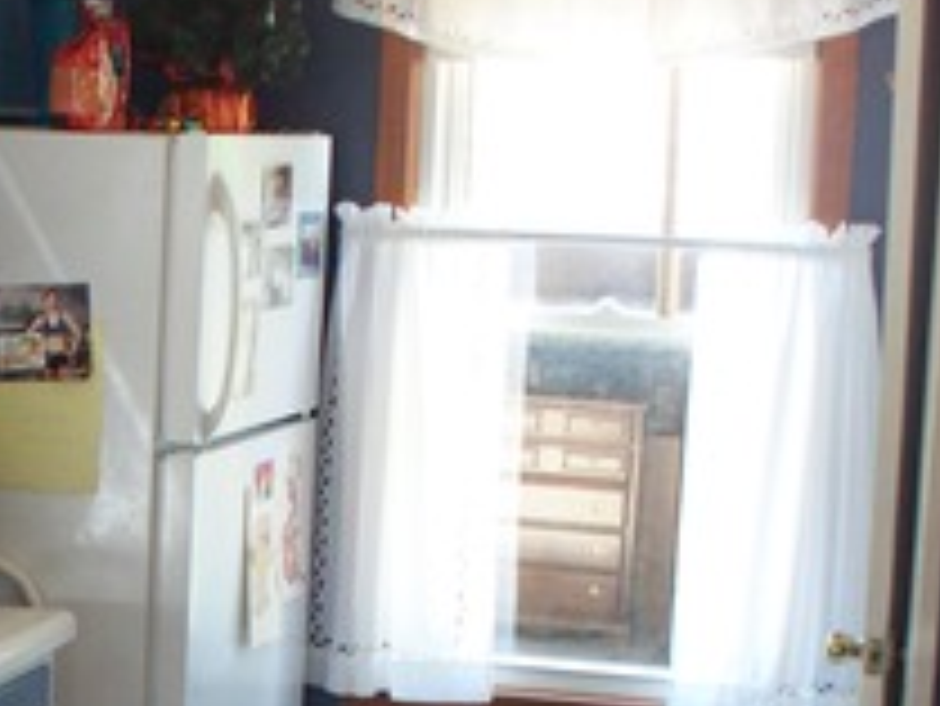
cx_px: -76
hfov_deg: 17.3
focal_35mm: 110
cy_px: 648
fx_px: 2989
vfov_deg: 13.3
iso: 160
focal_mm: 7.54
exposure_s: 1/60
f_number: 2.8
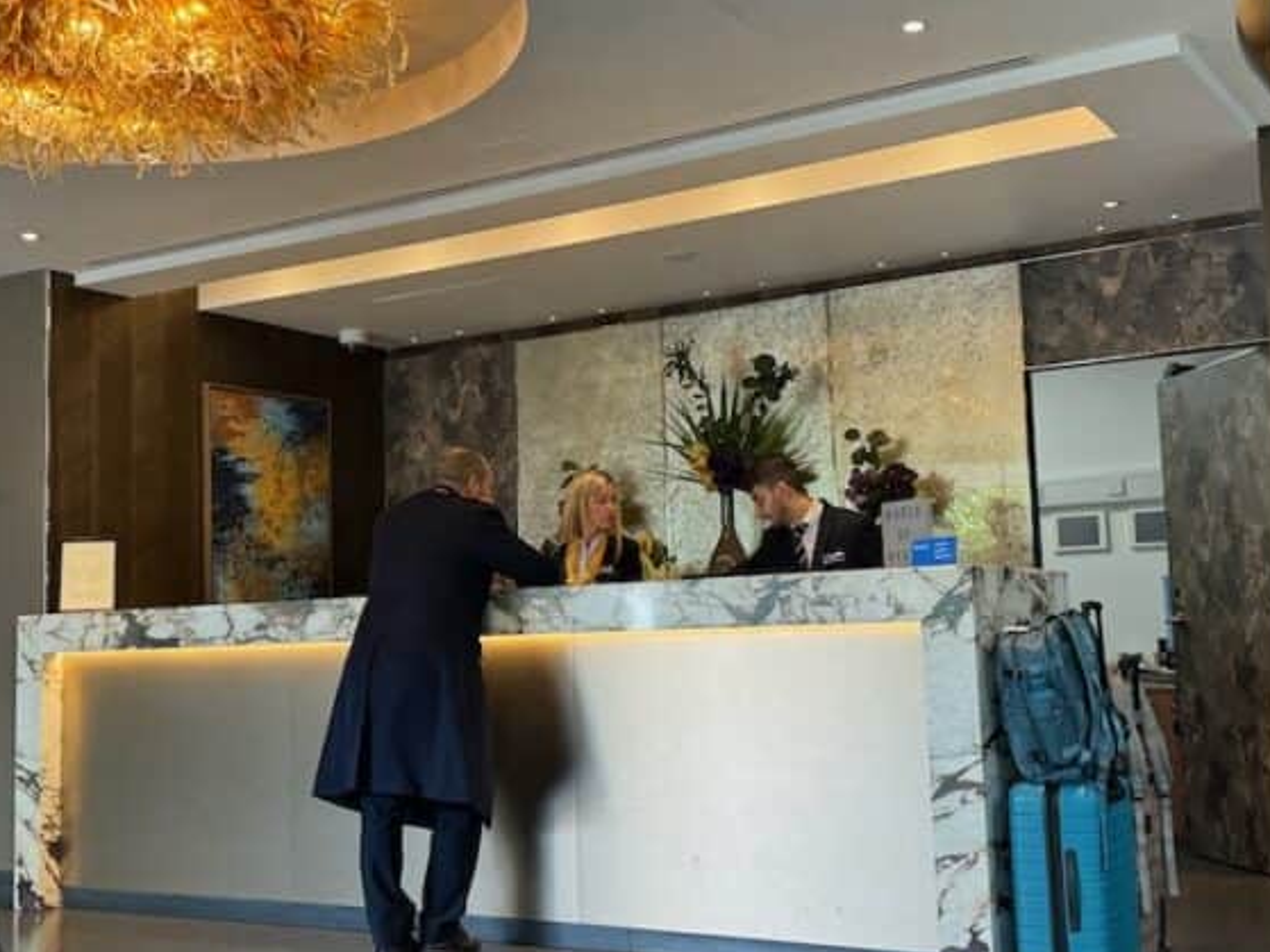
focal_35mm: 44
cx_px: 573
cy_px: 470
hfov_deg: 42.9
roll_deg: +4.0
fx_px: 1614
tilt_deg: +5.9
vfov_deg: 32.9
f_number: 1.78
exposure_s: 1/100
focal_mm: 6.76
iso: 160
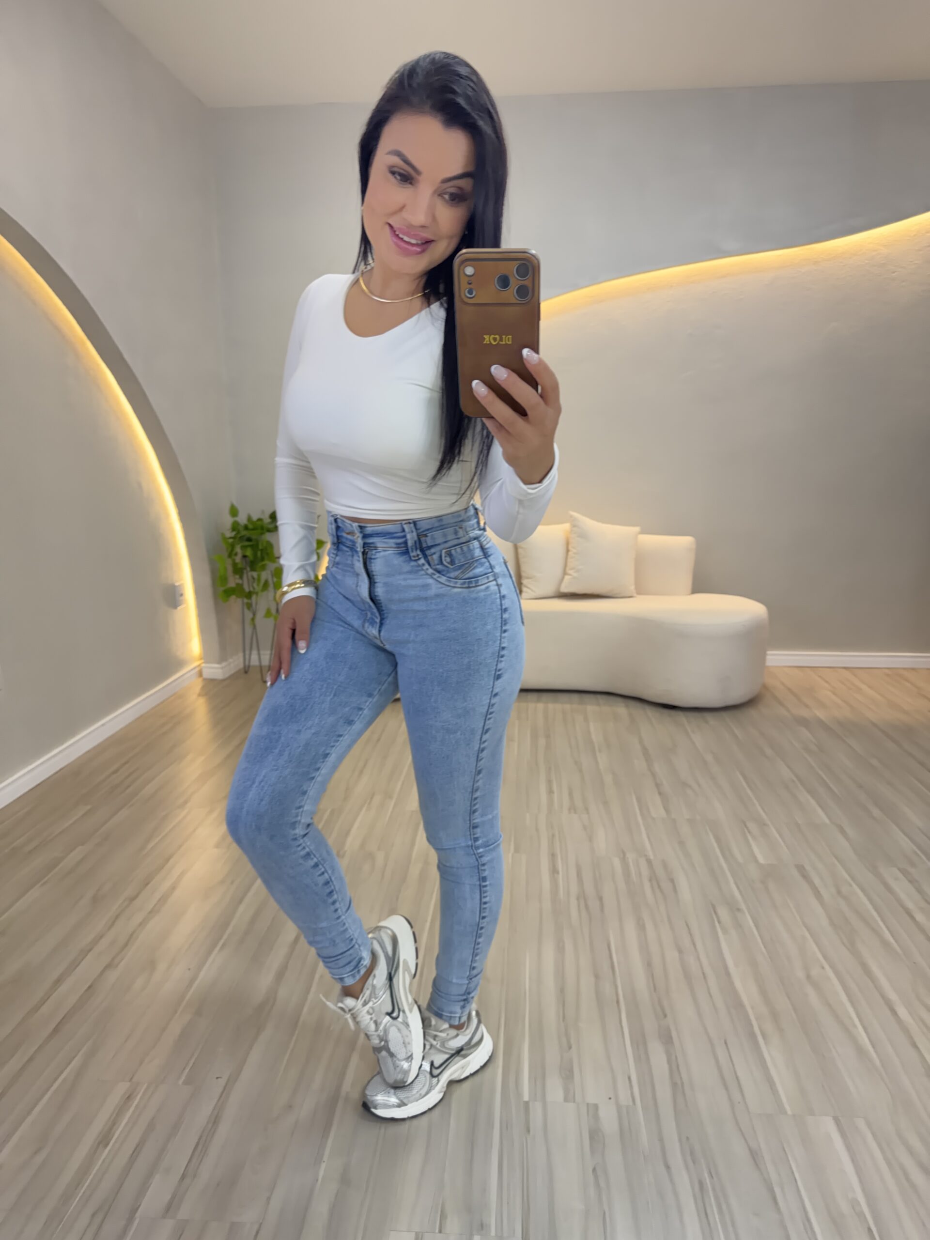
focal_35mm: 24
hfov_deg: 56.8
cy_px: 620
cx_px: 465
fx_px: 860
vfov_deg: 71.6
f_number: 1.78
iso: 250
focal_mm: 6.76
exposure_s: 1/60
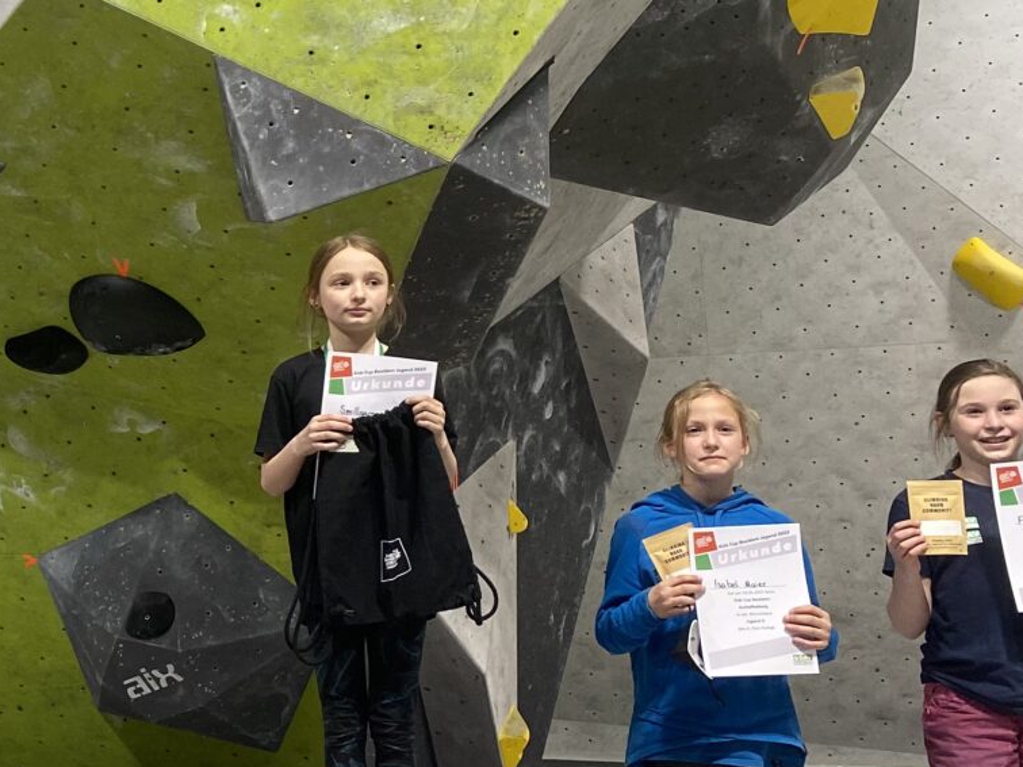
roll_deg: -0.8
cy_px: 368
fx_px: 1950
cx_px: -267
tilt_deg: +7.5
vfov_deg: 22.3
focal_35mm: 66
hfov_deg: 25.7
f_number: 1.8
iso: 80
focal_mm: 4.25
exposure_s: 1/46
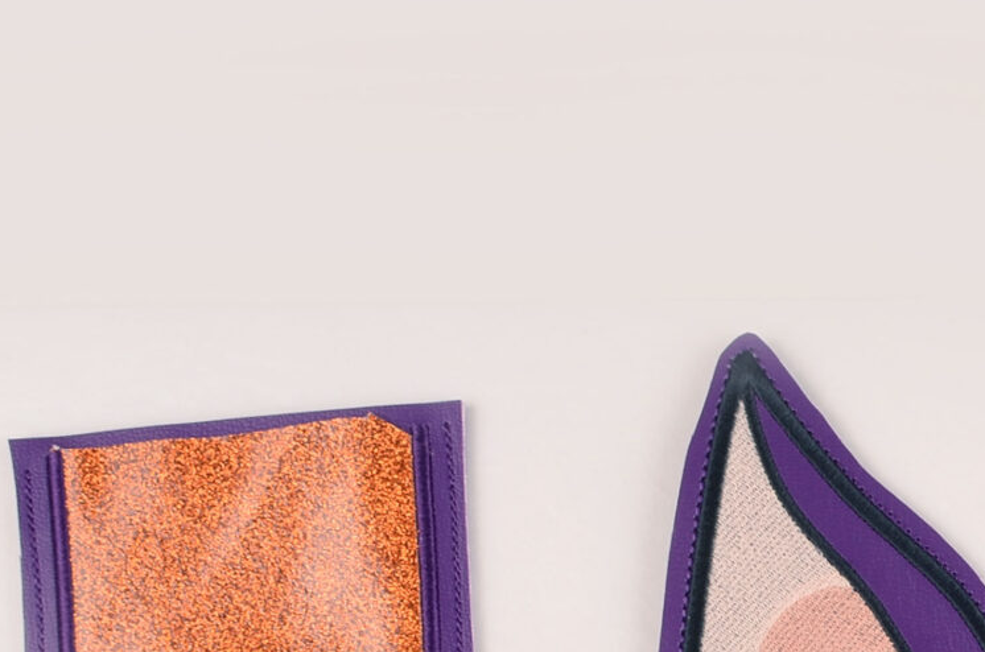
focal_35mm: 103
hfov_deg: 18.5
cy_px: 1022
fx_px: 2812
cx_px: 1274
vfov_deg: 12.5
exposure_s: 1/250
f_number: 13
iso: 100
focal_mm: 20
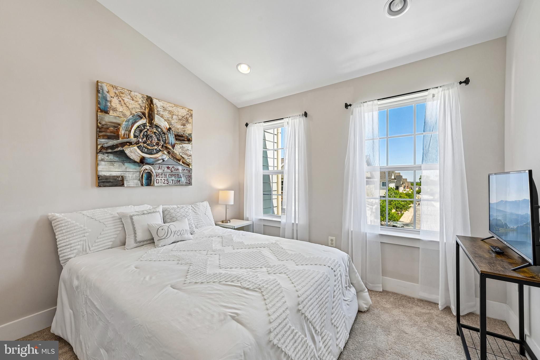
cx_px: 270
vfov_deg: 81.2
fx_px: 210
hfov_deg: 104.3
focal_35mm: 14
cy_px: 180
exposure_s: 1/50
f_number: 8
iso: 100
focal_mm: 14
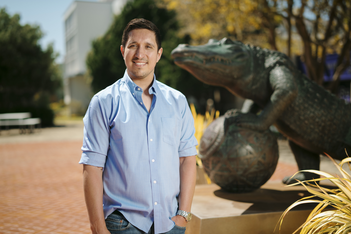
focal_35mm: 50
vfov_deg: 27.0
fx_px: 487
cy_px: 117
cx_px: 176
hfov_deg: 39.6
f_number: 1.4
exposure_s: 1/200
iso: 50
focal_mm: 50
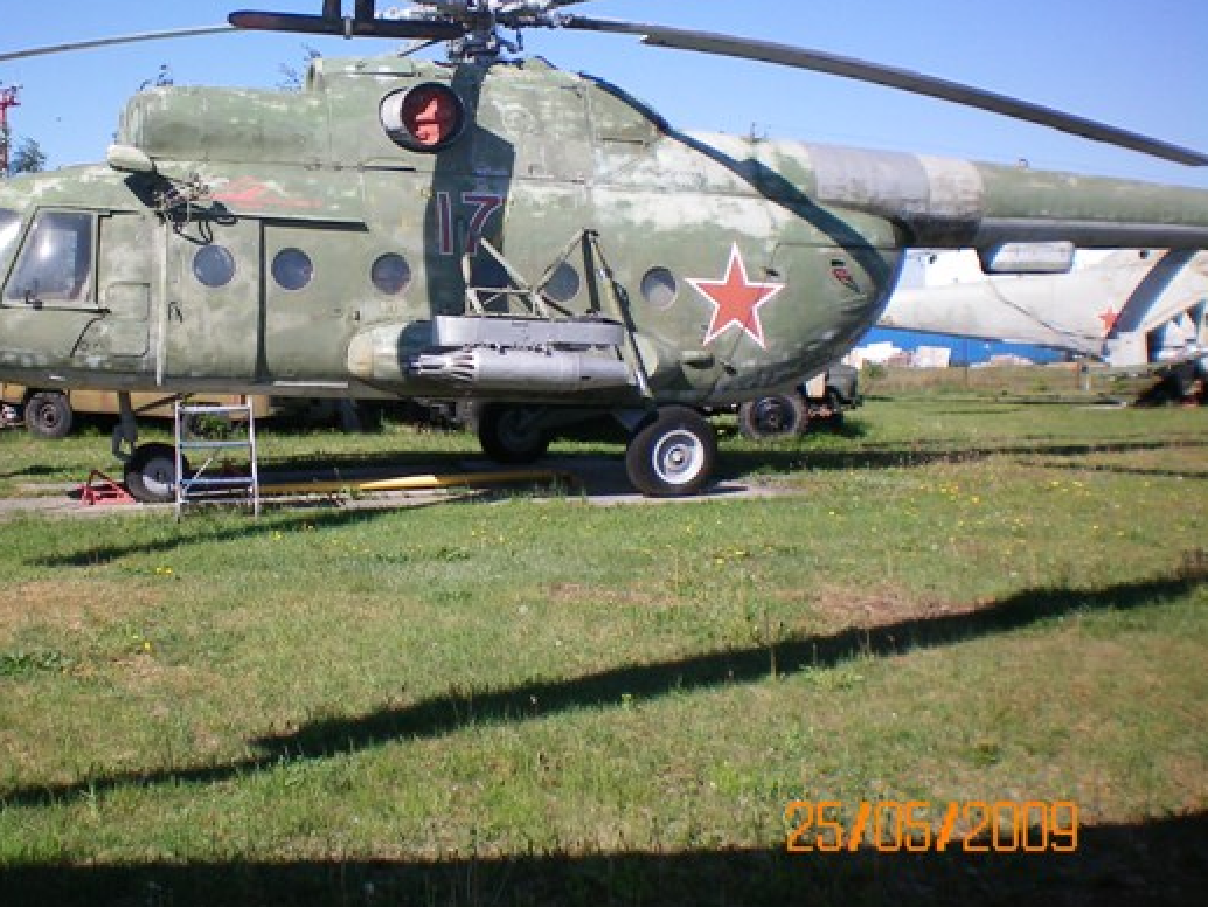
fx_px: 1641
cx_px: 472
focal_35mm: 47
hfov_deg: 40.2
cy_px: 395
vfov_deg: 30.9
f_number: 4.6
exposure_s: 1/400
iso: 64
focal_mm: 6.3
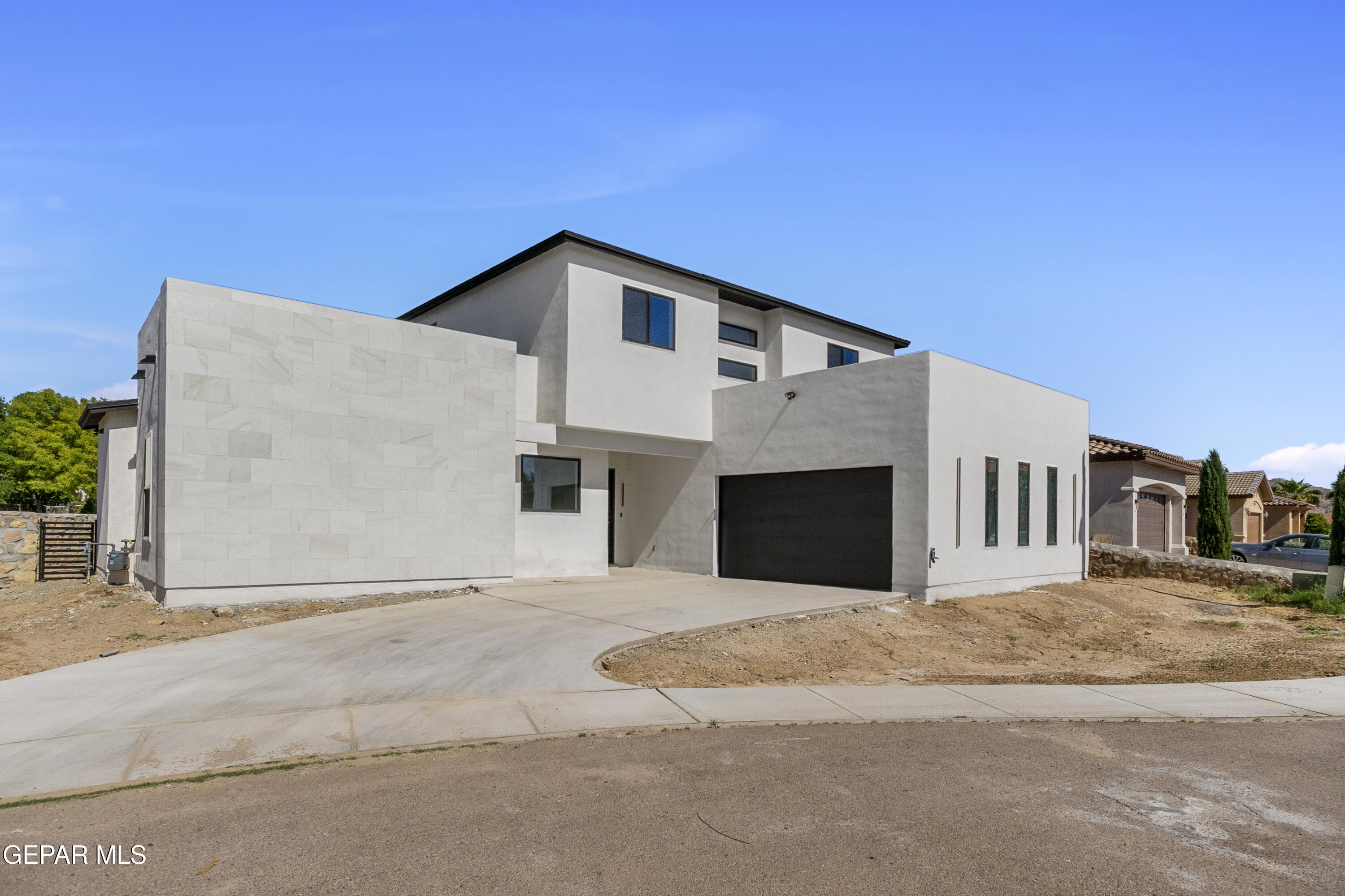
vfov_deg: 67.4
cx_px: 672
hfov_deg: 90.0
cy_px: 448
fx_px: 672
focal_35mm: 18
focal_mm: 12
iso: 400
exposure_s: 1/8000
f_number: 5
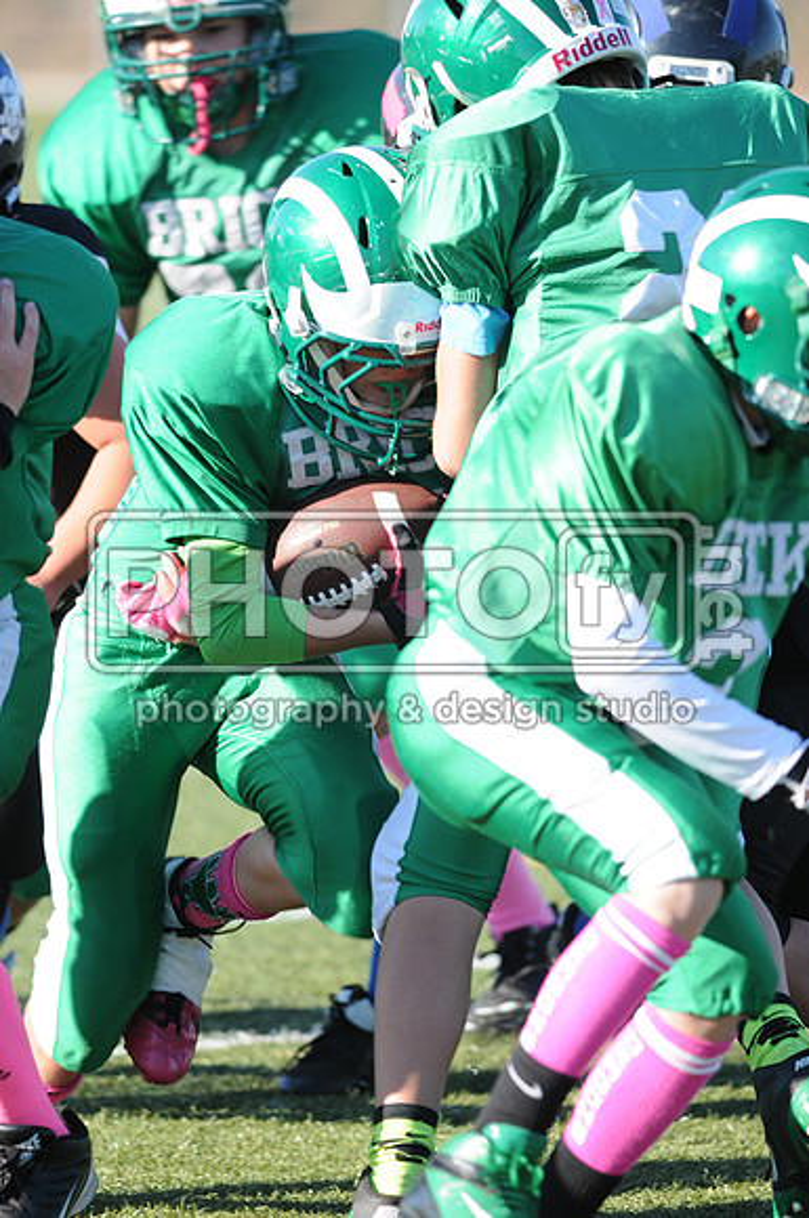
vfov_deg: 4.6
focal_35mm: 450
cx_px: 404
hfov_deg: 3.0
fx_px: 15213
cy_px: 609
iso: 200
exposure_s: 1/500
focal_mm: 300
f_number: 4
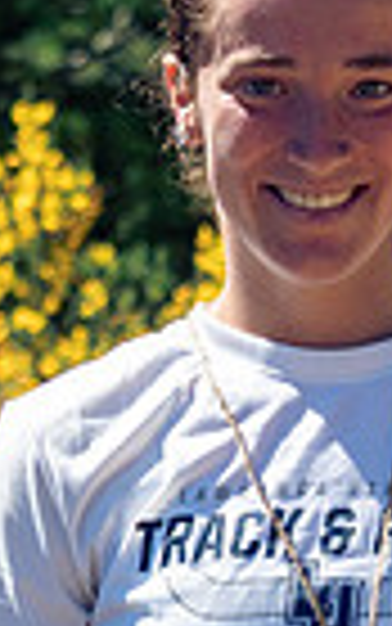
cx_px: 383
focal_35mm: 485
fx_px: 8282
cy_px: 586
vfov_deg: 4.3
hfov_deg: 2.7
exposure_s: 1/2000
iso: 320
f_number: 2.8
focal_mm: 50
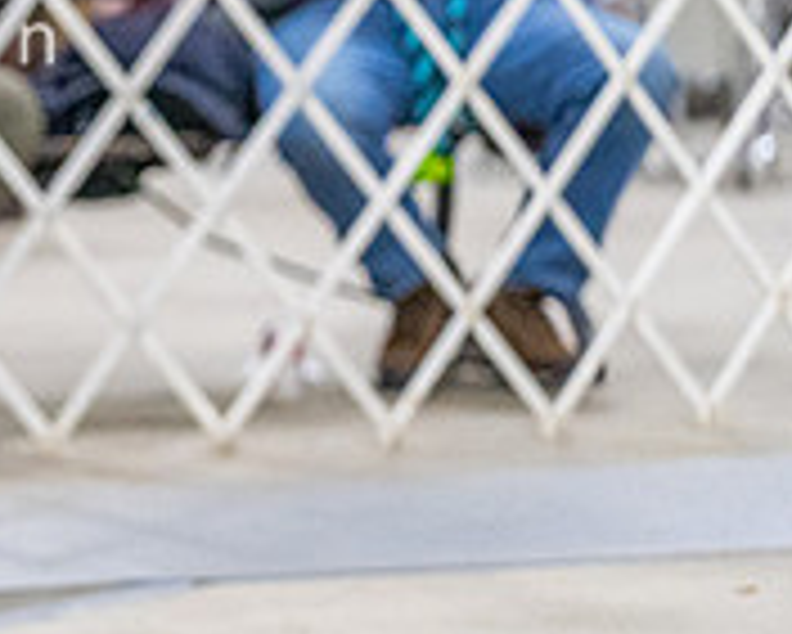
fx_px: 8936
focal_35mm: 381
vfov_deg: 4.1
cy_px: 178
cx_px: -504
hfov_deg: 5.0
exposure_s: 1/320
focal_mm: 123
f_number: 3.2
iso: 6400
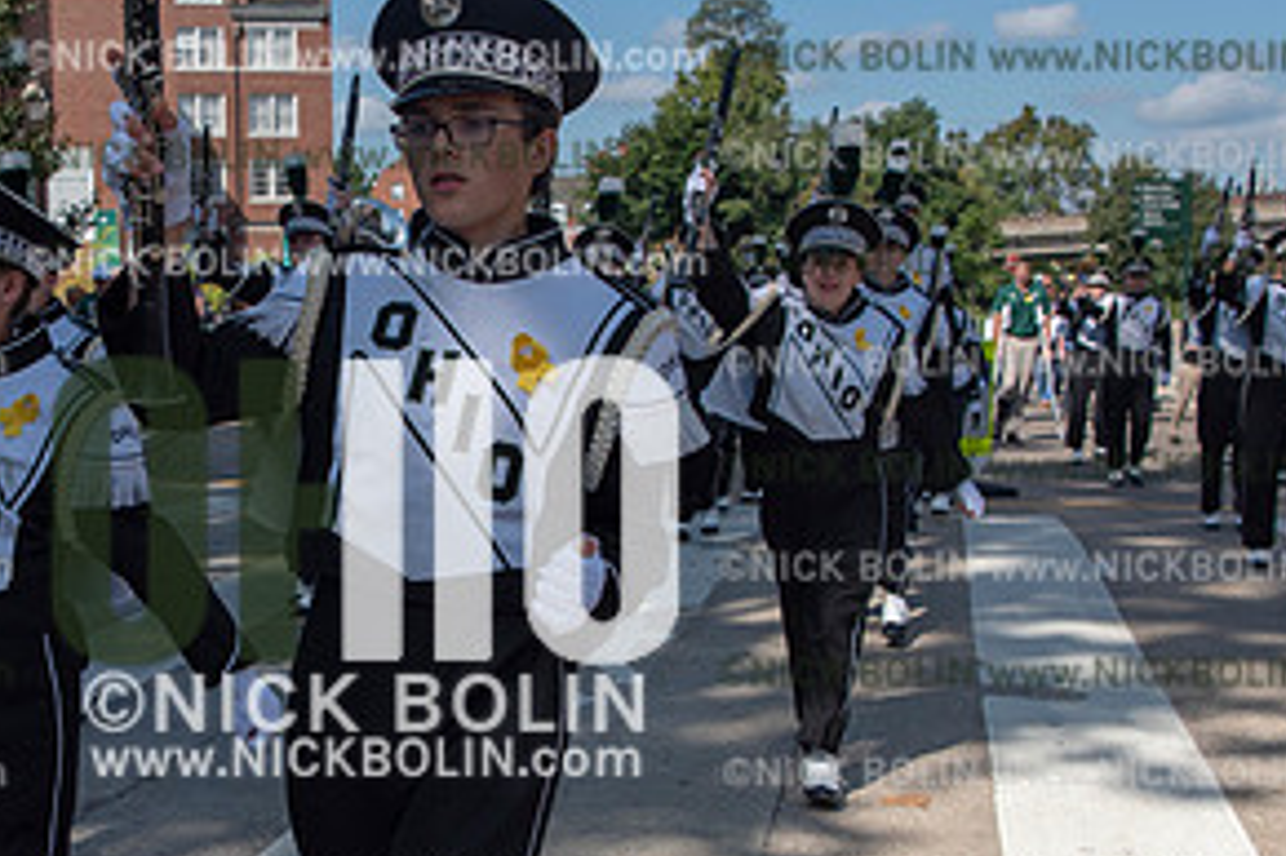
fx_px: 1714
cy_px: 570
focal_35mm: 48
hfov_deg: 40.3
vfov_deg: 27.9
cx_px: 364
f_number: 5
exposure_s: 1/4000
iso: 400
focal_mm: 24
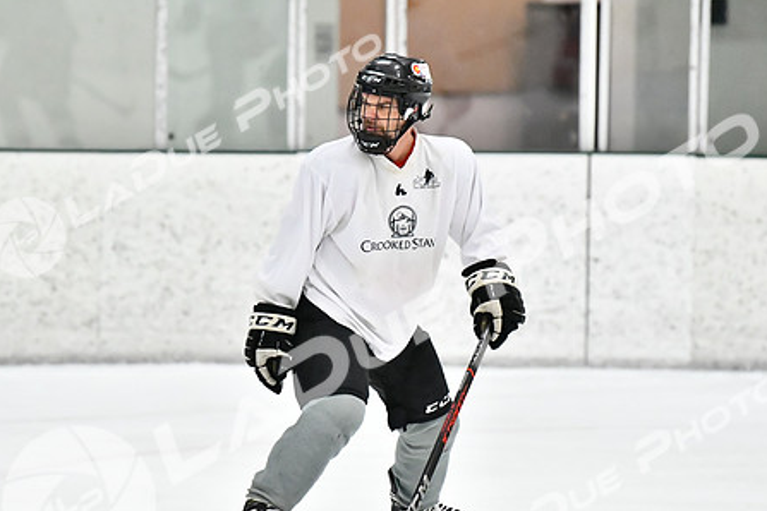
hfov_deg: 6.0
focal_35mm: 341
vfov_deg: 4.0
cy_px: 327
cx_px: 383
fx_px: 7257
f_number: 2.8
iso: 6400
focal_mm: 175
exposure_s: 1/1600
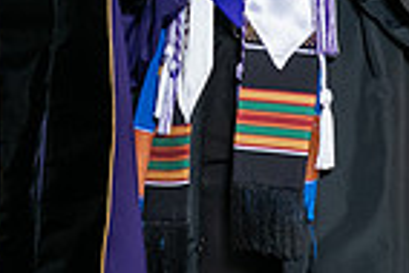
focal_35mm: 285
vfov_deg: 4.8
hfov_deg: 7.2
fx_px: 3241
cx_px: 55
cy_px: -197
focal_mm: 70
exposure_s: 1/200
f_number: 5
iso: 2500
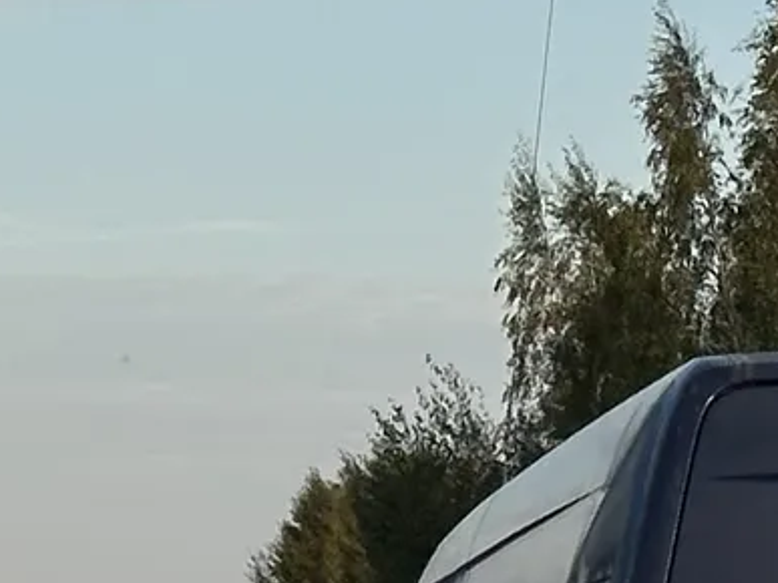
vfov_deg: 5.0
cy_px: 611
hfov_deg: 6.6
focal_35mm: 298
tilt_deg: +0.0
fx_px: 6696
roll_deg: +0.0
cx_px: -296
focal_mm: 6.86
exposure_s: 1/2252
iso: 64
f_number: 1.78
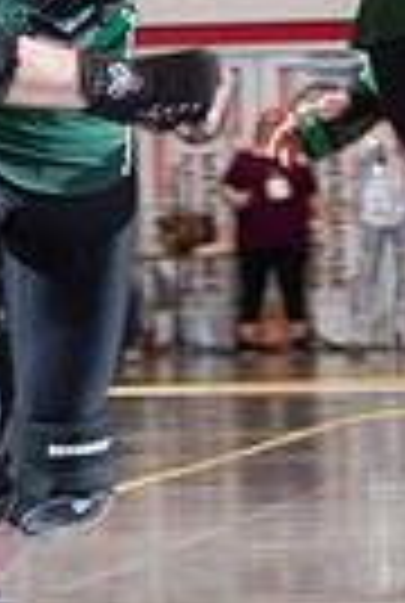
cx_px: 153
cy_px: 146
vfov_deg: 6.1
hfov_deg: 4.1
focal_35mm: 337
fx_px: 5657
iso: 640
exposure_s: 1/160
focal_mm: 78
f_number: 5.6
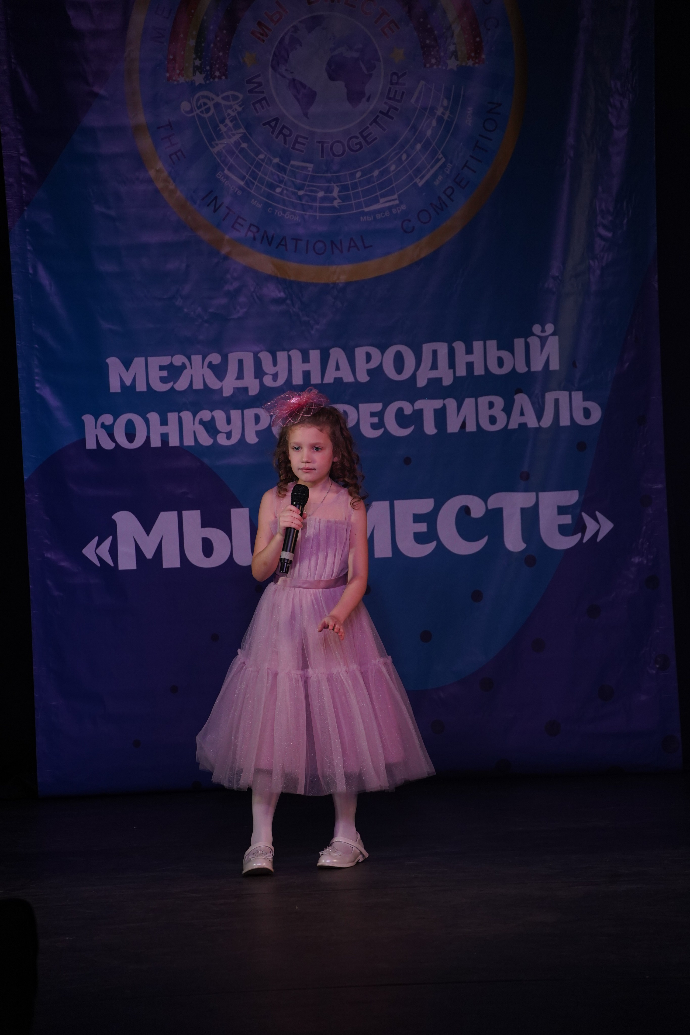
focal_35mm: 186
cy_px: 518
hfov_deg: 7.4
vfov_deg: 11.1
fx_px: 5347
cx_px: 345
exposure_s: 1/400
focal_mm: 186
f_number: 5.6
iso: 2000
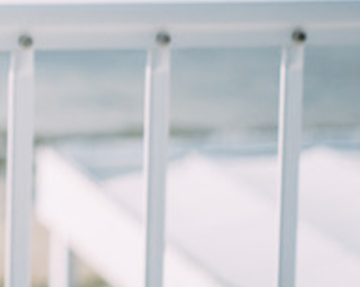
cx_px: -226
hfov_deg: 12.0
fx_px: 1618
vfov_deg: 10.0
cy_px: -76
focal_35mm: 152
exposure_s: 1/6400
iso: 100
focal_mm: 40
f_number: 2
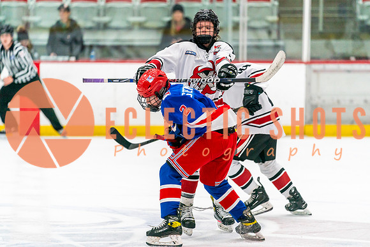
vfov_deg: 6.9
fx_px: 2056
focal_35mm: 200
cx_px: 185
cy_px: 124
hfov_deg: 10.3
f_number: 2.8
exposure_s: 1/1250
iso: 3200
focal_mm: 200
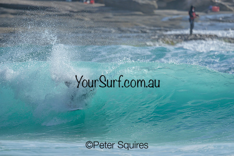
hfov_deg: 2.6
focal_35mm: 800
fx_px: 5201
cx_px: 117
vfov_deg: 1.7
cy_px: 78
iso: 180
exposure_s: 1/2000
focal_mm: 800
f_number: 6.3
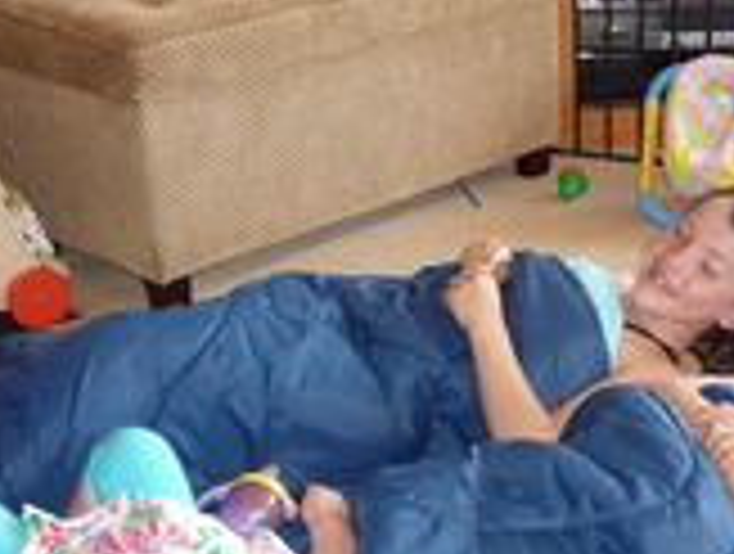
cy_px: 455
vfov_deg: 20.5
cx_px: 522
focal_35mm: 71
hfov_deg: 27.1
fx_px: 1509
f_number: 3.4
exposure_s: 1/30
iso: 250
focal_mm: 4.7
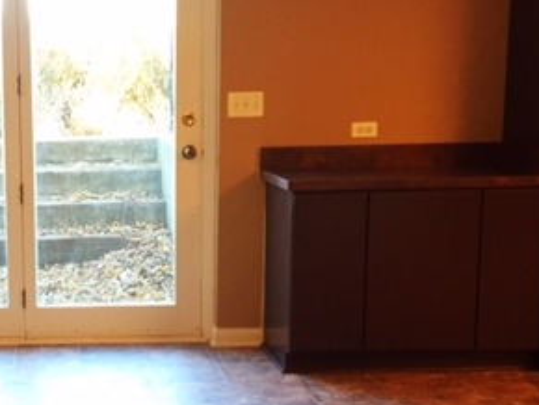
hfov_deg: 28.6
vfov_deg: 22.9
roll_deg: +1.2
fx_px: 997
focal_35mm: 64
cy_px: 249
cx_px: 13
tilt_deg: -9.6
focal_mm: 4.15
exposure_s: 1/30
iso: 80
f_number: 2.2
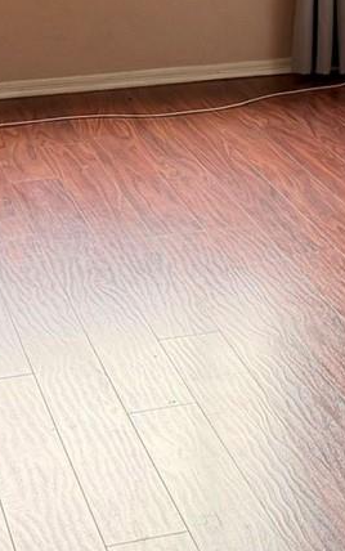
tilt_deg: -4.4
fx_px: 1427
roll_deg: -0.6
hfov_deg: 13.7
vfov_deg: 19.8
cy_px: -201
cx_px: 290
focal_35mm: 95
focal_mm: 6.76
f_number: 1.78
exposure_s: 1/139
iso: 160
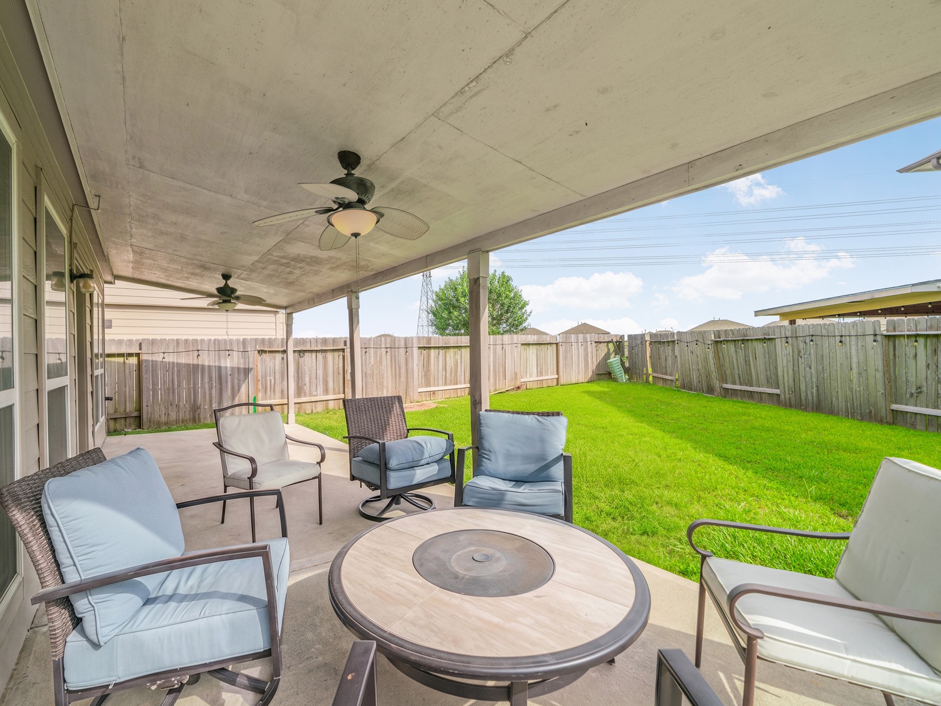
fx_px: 408
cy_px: 360
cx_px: 439
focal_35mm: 15
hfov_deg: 98.0
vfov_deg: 81.7
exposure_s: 1/160
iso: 200
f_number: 9
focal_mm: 13
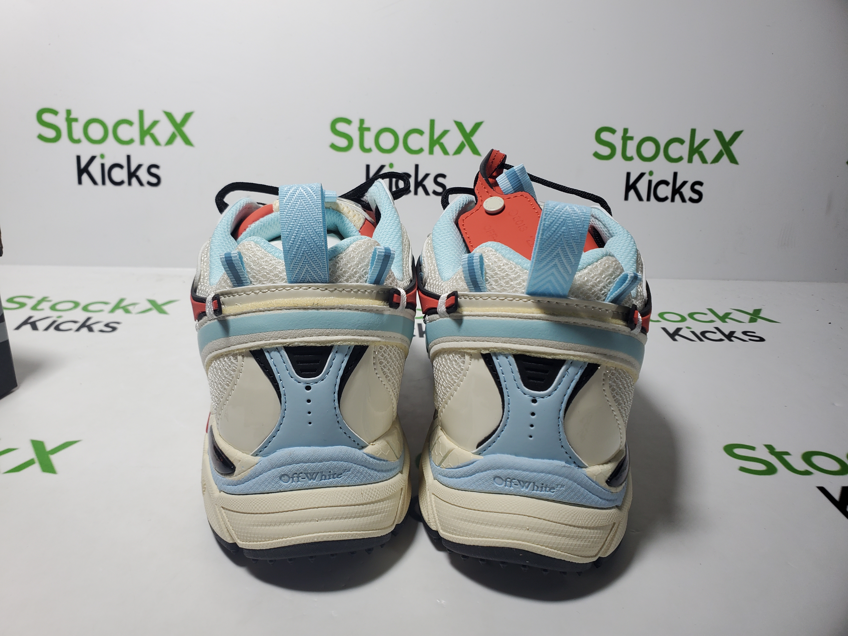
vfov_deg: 53.1
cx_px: 424
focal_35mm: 26
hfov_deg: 67.3
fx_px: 637
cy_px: 318
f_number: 2.4
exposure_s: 1/232
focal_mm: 4.3
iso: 50
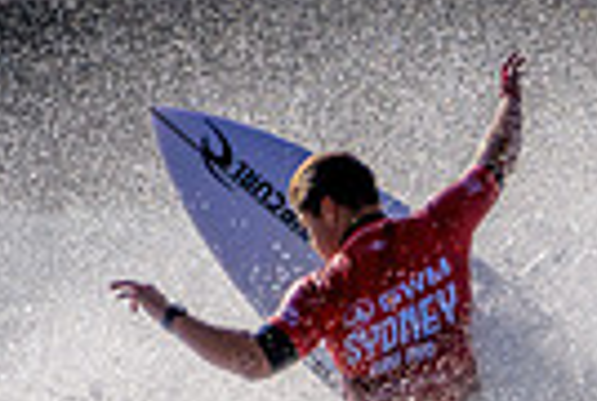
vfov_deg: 0.4
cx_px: 267
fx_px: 57390
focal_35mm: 3453
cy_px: 604
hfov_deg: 0.6
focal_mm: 800
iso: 640
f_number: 11
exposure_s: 1/3200
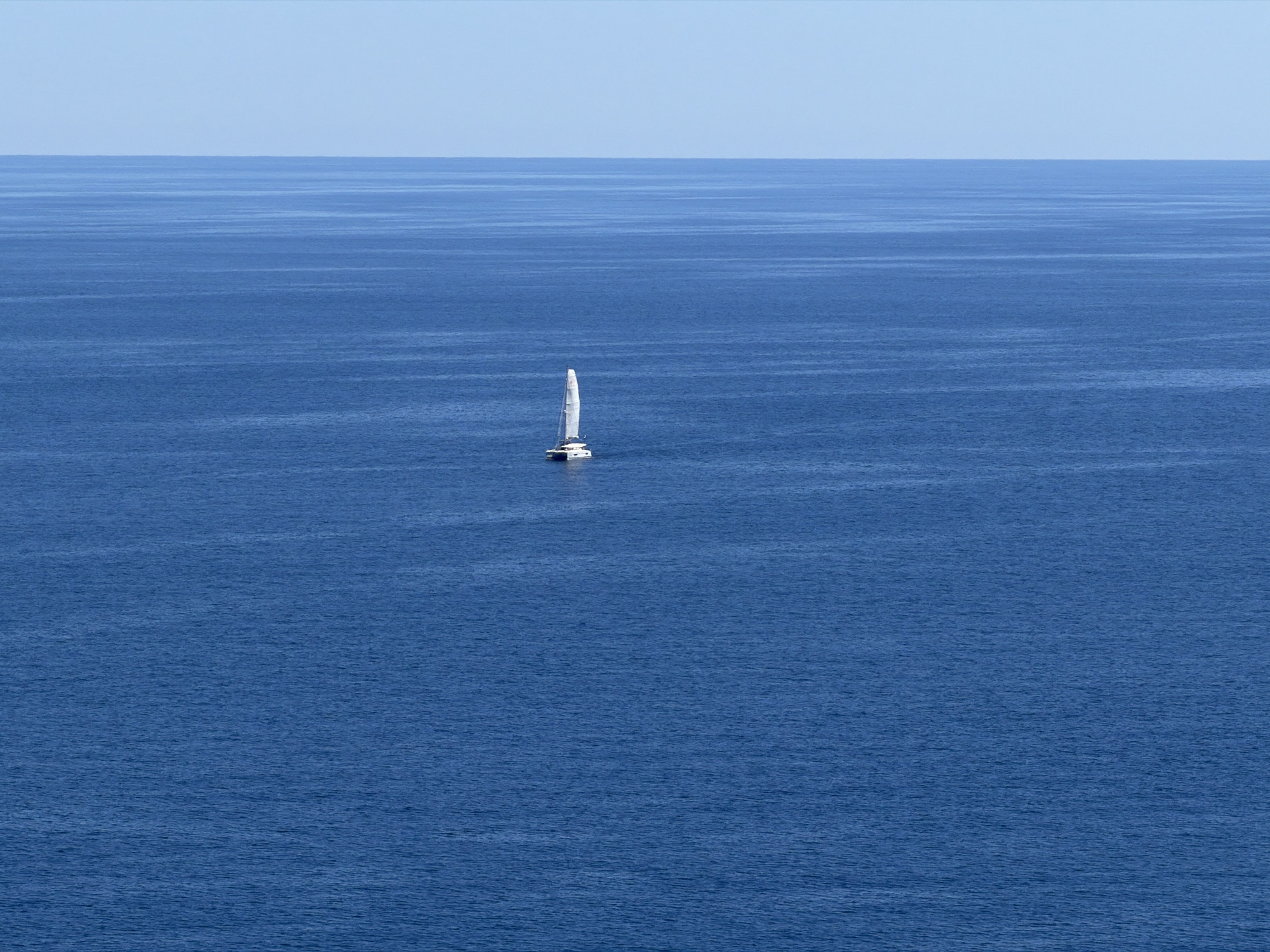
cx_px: 635
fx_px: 7338
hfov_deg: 9.9
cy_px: 476
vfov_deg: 7.4
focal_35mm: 200
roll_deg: -0.4
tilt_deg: -3.5
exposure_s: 1/688
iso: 16
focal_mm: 16.89
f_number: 2.8
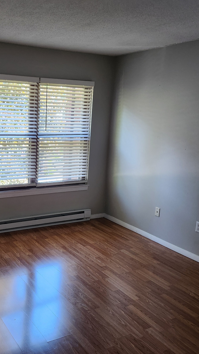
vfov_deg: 56.6
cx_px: 43
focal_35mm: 35
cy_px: 177
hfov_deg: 32.9
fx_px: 328
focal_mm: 5
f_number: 1.8
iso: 320
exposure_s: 1/120
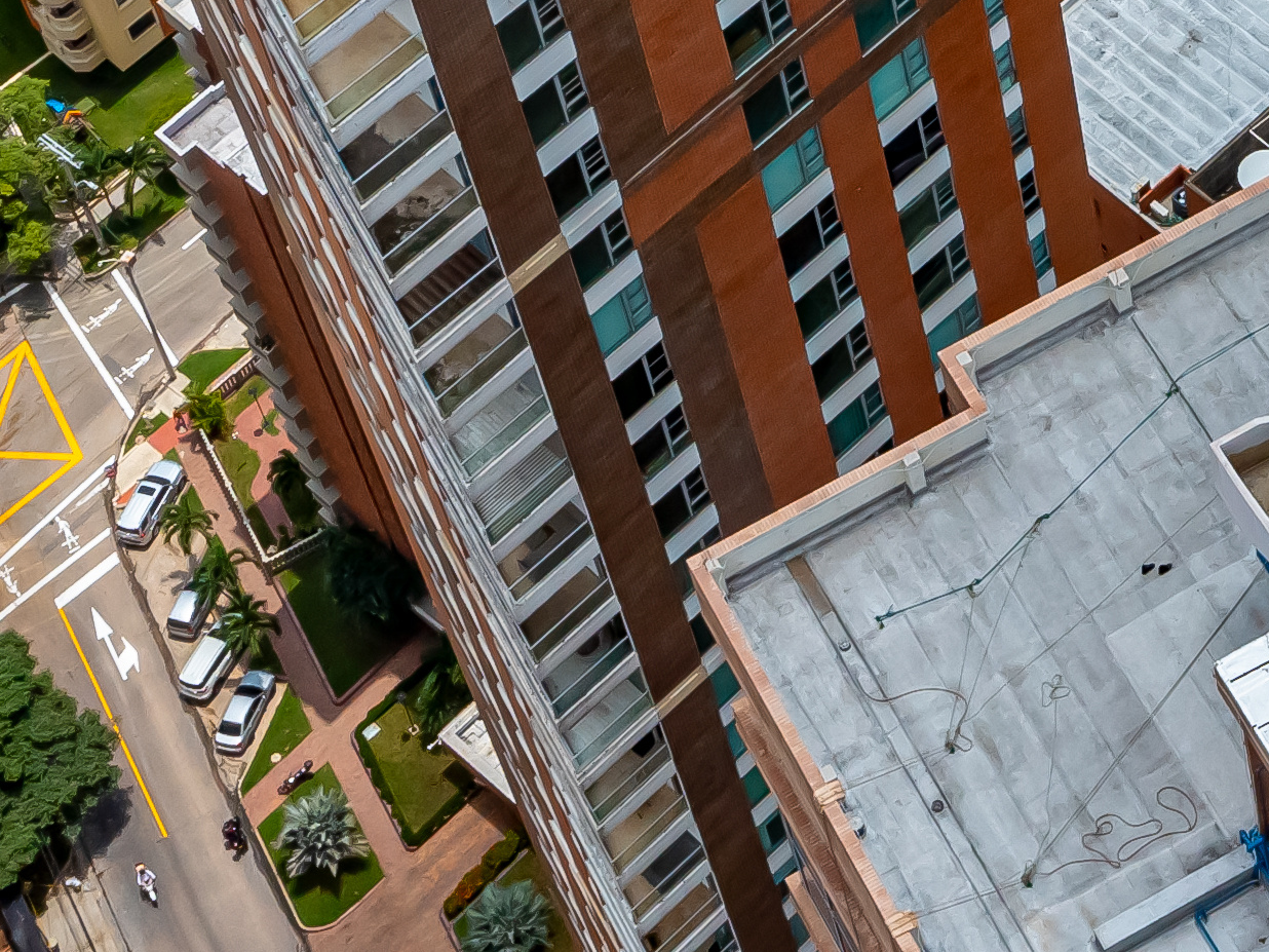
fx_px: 4362
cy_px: -674
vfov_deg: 11.7
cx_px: 1622
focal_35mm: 119
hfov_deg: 15.8
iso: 100
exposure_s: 1/640
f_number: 6.3
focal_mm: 10.3
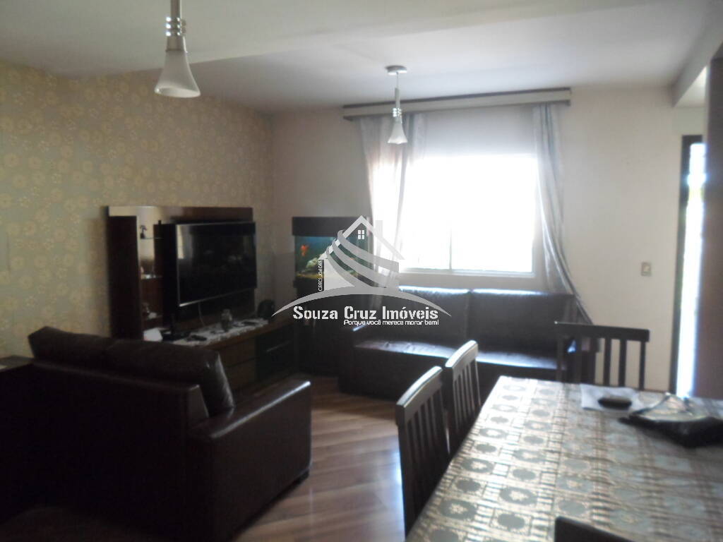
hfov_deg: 69.4
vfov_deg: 54.9
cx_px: 362
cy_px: 271
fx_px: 522
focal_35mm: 25
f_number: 2.5
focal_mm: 4.5
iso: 320
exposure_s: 1/30
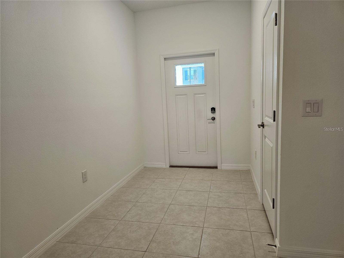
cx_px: 172
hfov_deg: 73.9
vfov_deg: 58.9
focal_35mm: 23
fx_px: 229
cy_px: 129
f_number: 1.7
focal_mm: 6.3
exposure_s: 1/120
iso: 250
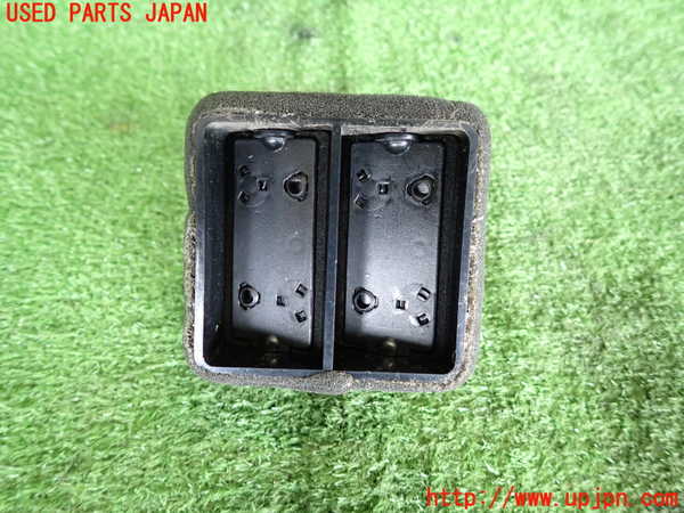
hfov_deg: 69.4
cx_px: 342
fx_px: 494
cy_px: 256
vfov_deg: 54.9
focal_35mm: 25
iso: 400
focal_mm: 4.5
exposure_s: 1/30
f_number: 2
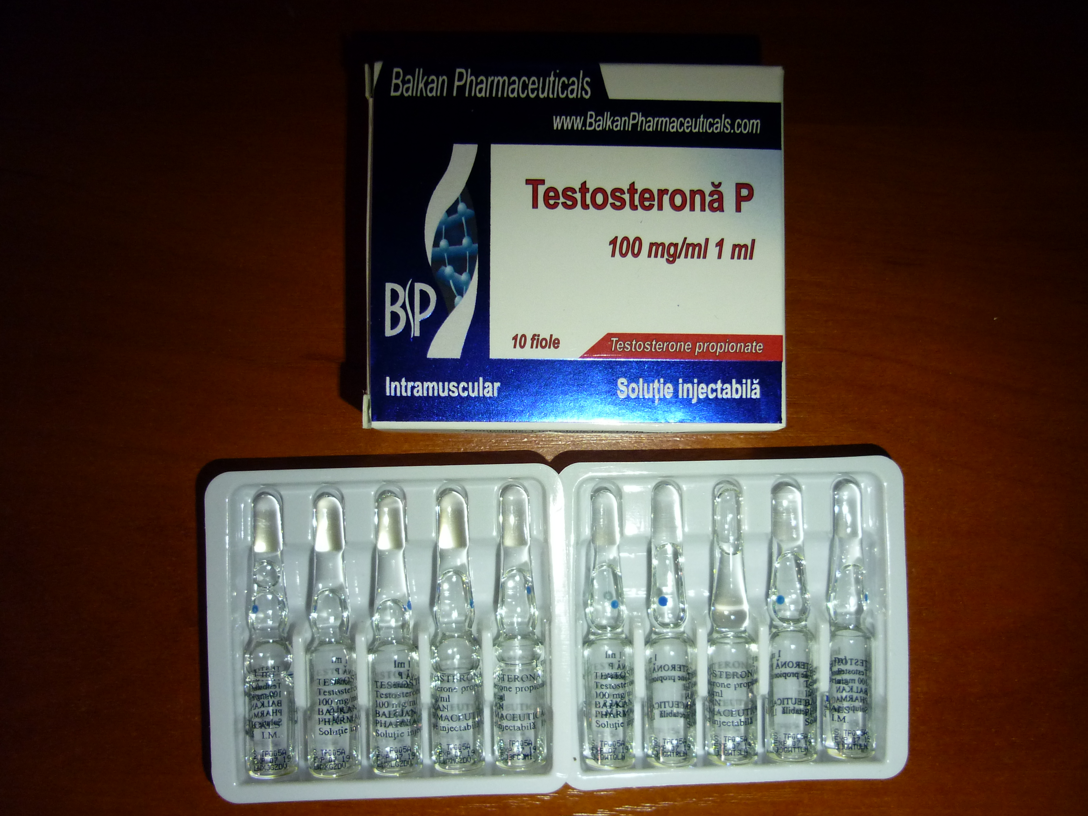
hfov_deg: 55.4
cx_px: 544
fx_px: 1037
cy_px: 408
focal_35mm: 33
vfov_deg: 42.9
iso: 200
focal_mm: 5.5
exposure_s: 1/30
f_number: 2.8
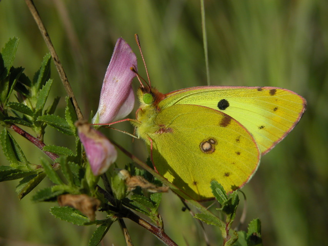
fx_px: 1526
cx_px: 164
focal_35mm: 161
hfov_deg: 12.3
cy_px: 123
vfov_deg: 9.2
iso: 100
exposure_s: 1/574
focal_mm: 41.1
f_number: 5.6
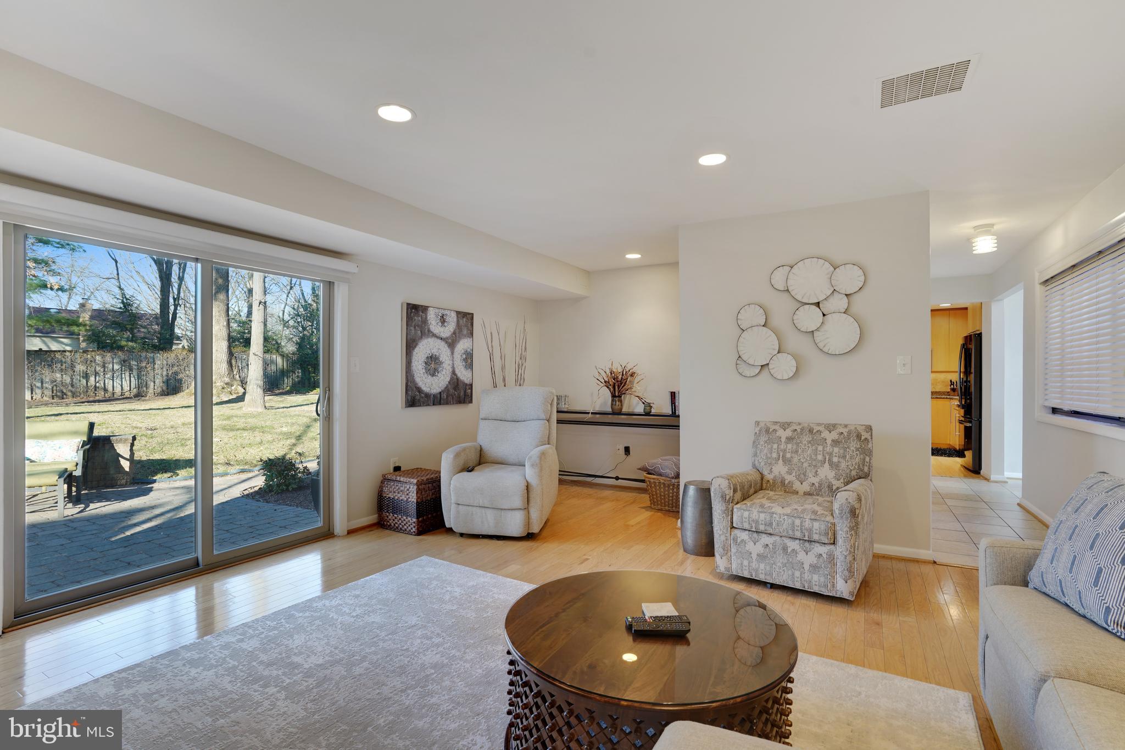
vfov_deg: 73.7
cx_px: 562
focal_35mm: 16
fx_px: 500
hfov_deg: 96.7
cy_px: 375
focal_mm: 16
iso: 100
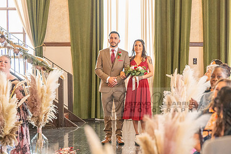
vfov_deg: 12.8
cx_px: 154
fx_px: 687
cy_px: 102
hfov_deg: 19.0
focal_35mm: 107
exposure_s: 1/200
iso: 1600
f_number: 2.8
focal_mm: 70
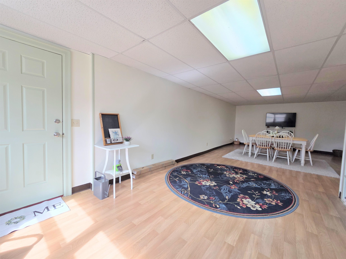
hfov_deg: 106.2
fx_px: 130
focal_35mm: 13
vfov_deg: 89.9
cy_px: 130
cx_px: 173
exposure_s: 1/126
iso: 50
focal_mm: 2.2
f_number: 2.2
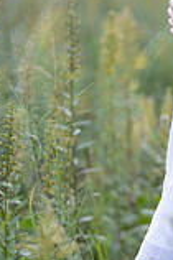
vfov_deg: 8.5
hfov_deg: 5.6
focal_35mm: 242
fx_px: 1748
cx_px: 236
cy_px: 123
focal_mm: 85
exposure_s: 1/800
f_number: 1.2
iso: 160
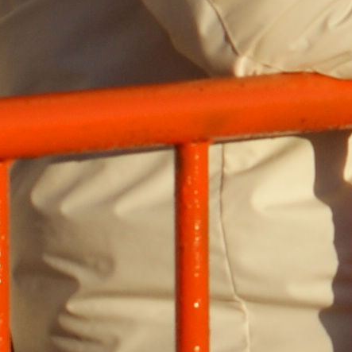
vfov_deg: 2.2
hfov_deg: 2.2
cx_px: 1131
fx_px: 9112
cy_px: -339
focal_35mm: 792
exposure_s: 1/320
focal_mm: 60
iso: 100
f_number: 7.1
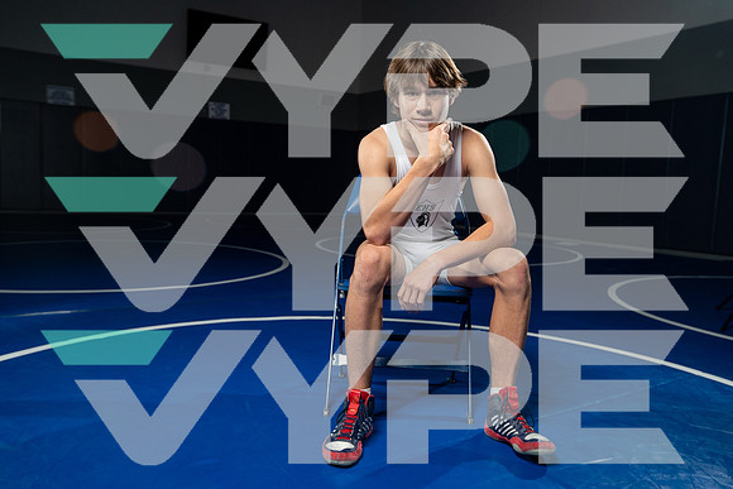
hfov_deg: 61.9
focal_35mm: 30
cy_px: 244
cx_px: 366
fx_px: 611
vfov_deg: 43.6
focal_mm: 30
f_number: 4
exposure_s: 1/125
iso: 800
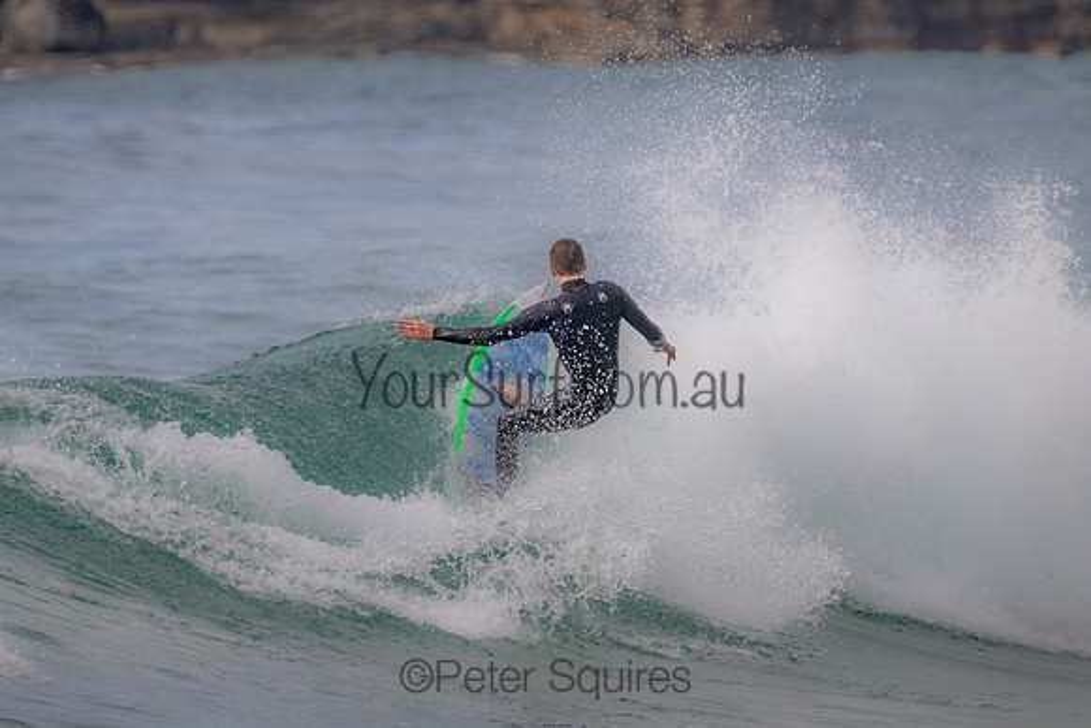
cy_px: 337
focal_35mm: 921
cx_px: 536
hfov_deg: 2.2
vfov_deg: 1.5
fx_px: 27915
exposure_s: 1/2000
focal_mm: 800
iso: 1400
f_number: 11
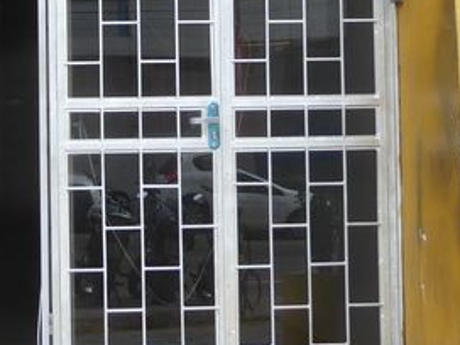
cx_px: 73
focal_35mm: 144
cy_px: 58
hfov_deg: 13.6
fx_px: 1914
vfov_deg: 10.3
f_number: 4
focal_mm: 8.4
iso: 80
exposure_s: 1/80
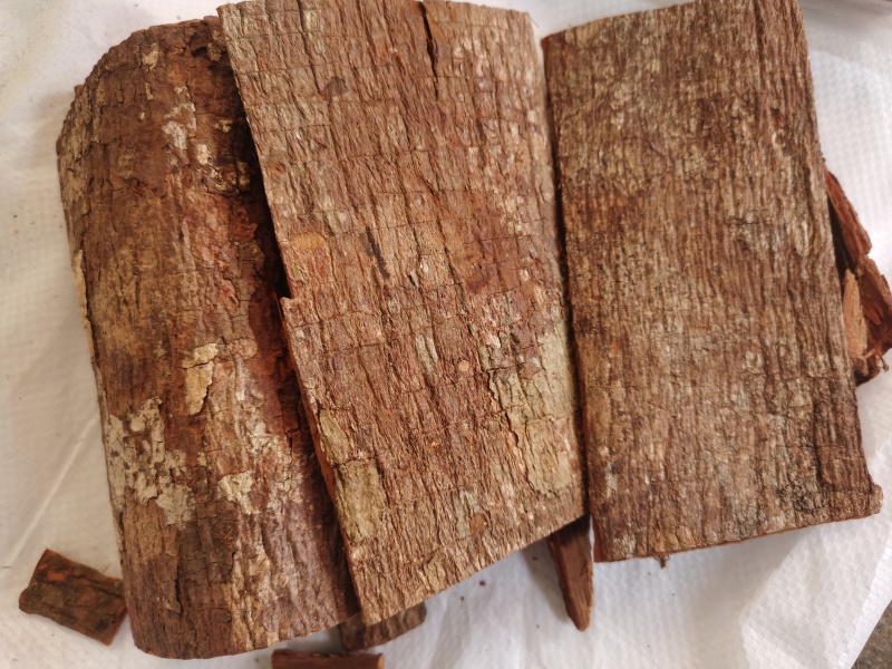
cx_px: 446
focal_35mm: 27
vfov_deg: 51.4
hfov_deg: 65.3
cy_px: 334
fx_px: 696
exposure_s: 1/100
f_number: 1.8
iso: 80
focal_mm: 5.58
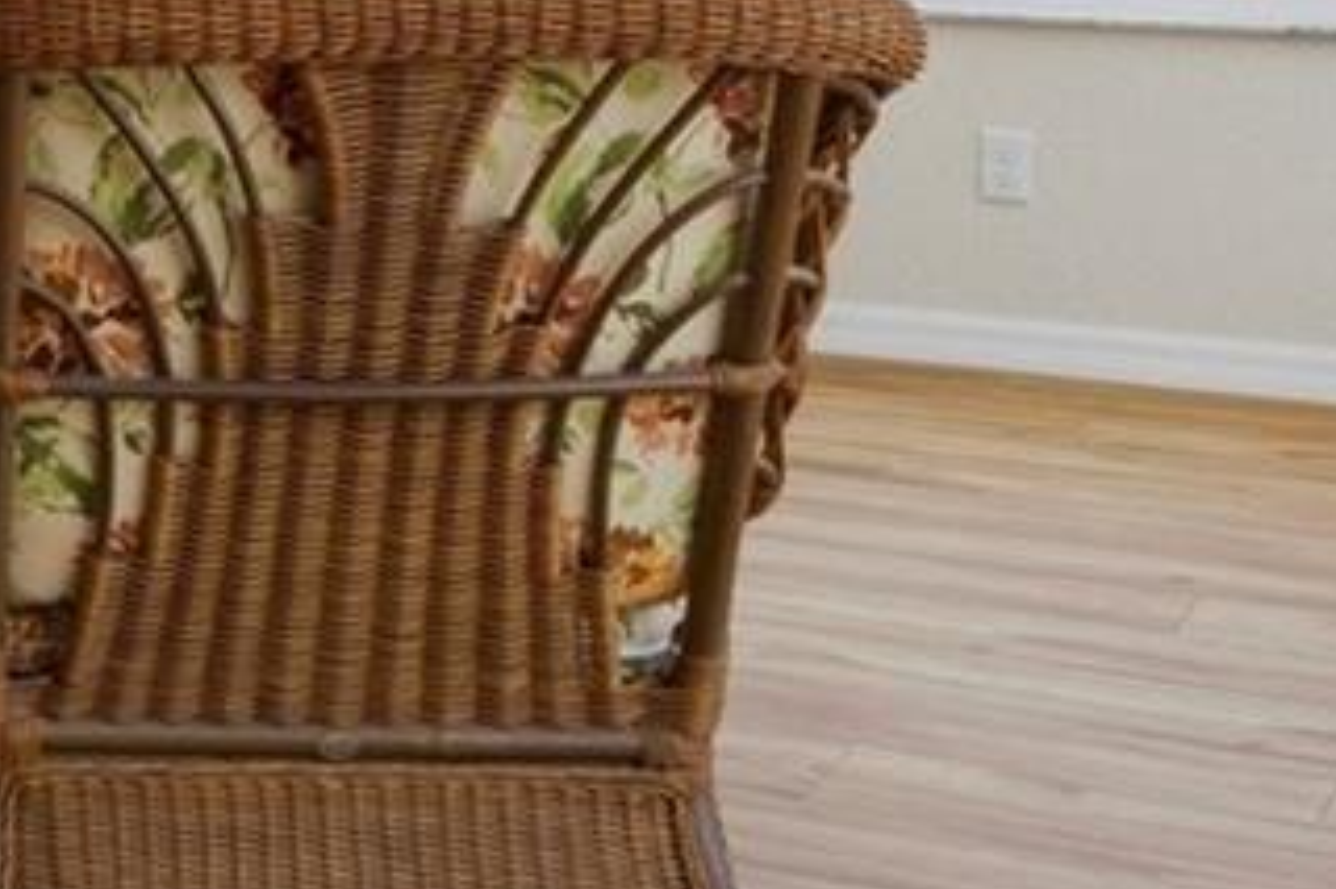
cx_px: -910
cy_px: -359
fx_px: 3338
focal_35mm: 90
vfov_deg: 14.4
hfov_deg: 18.7
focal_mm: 12
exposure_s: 1/10
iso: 320
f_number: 8
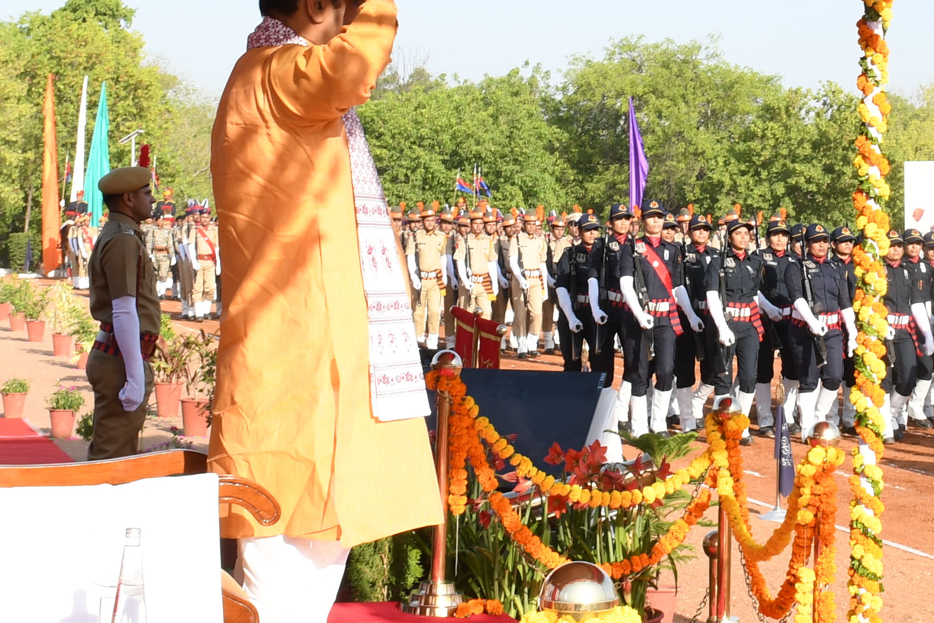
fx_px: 2465
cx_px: 744
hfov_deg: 21.2
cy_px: 68
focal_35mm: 95
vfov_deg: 14.3
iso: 200
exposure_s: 1/125
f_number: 10
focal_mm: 23
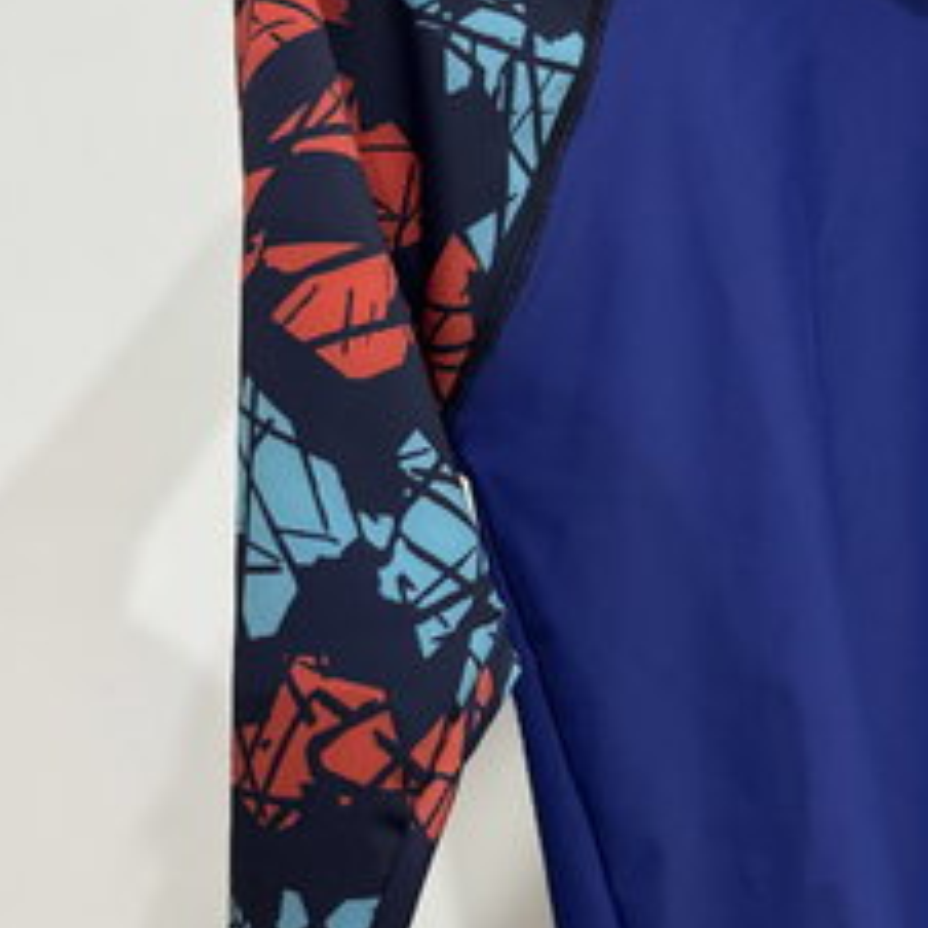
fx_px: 1517
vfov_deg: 34.0
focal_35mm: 50
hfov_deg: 33.1
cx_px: 739
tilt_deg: -3.4
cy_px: 454
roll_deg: +3.1
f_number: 1.78
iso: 500
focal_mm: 6.76
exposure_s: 1/50
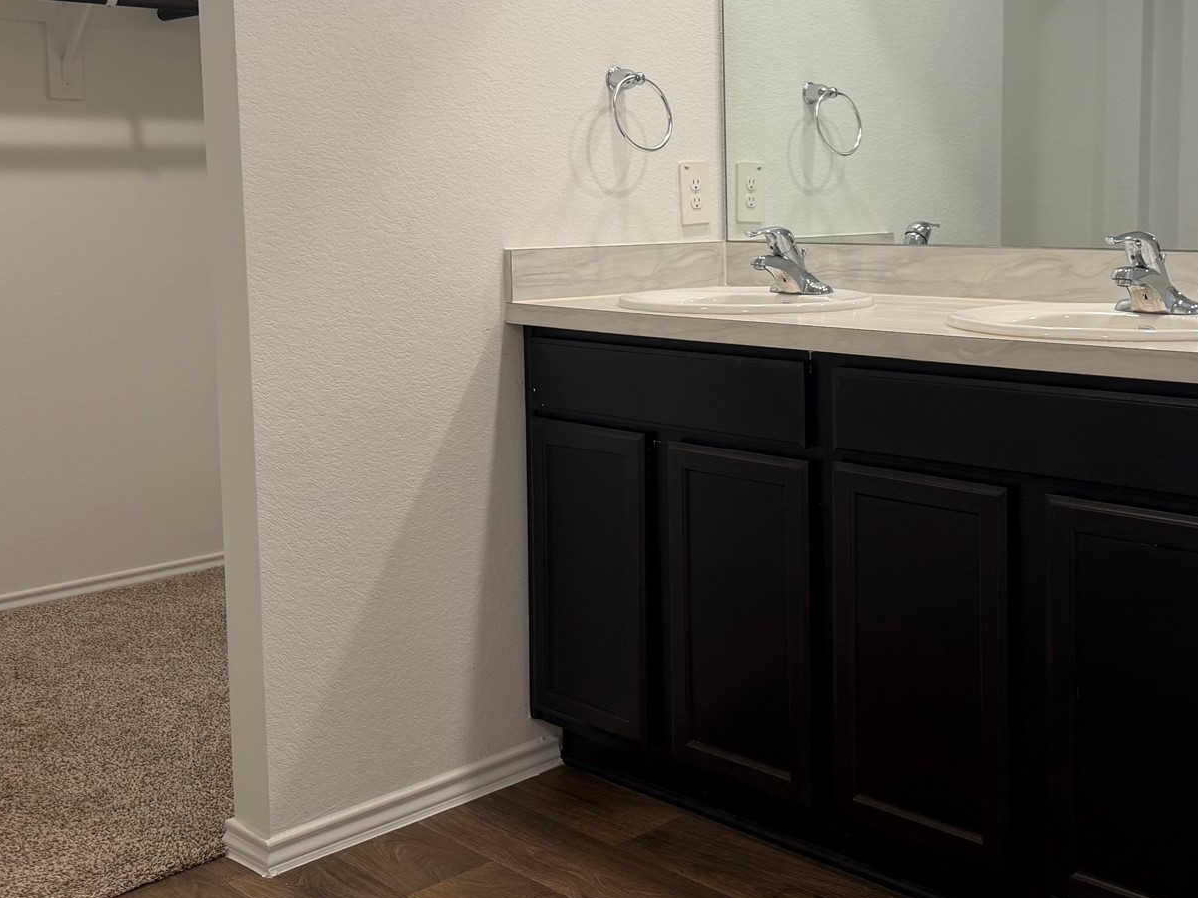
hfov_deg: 44.9
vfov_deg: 34.9
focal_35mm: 41
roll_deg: +1.3
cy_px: 312
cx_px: 821
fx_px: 1419
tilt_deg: -2.9
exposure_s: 1/120
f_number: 1.78
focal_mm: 6.76
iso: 100
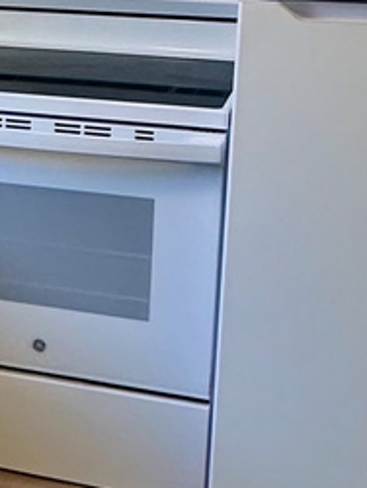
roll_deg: -0.2
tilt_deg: -16.5
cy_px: 131
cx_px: -103
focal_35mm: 86
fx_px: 1214
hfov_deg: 16.3
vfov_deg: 22.6
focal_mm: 2.22
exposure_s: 1/120
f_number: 2.2
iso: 320
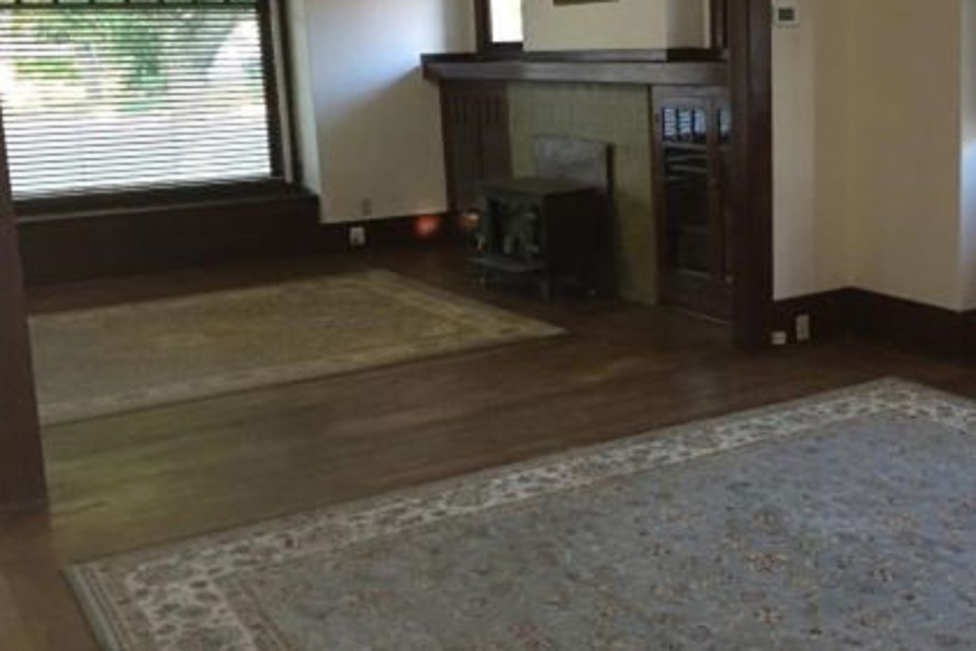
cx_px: 688
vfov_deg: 29.2
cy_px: 253
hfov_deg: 41.9
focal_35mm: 46
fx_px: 1247
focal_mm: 4.15
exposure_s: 1/30
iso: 160
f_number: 2.2
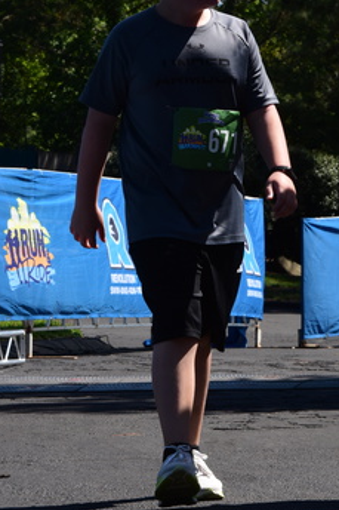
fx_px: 3393
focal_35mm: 240
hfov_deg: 5.7
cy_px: 179
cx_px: 195
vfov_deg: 8.6
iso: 1250
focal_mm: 150
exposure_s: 1/250
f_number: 22
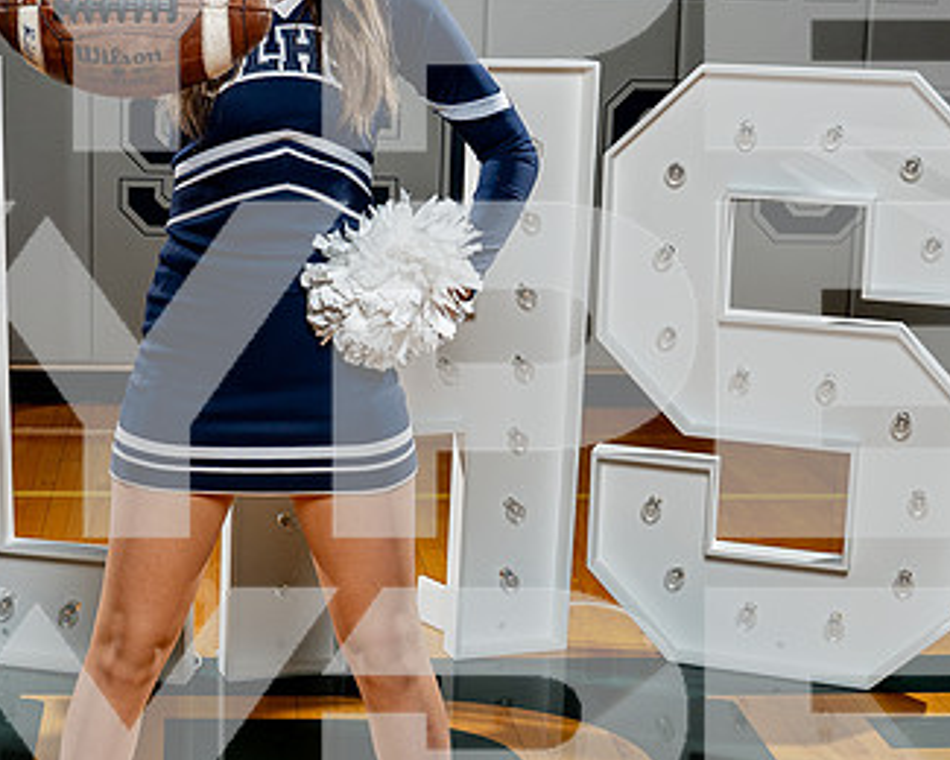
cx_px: 219
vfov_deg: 22.7
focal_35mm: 67
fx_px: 1884
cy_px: 278
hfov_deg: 27.8
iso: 250
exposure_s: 1/250
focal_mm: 27
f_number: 5.6
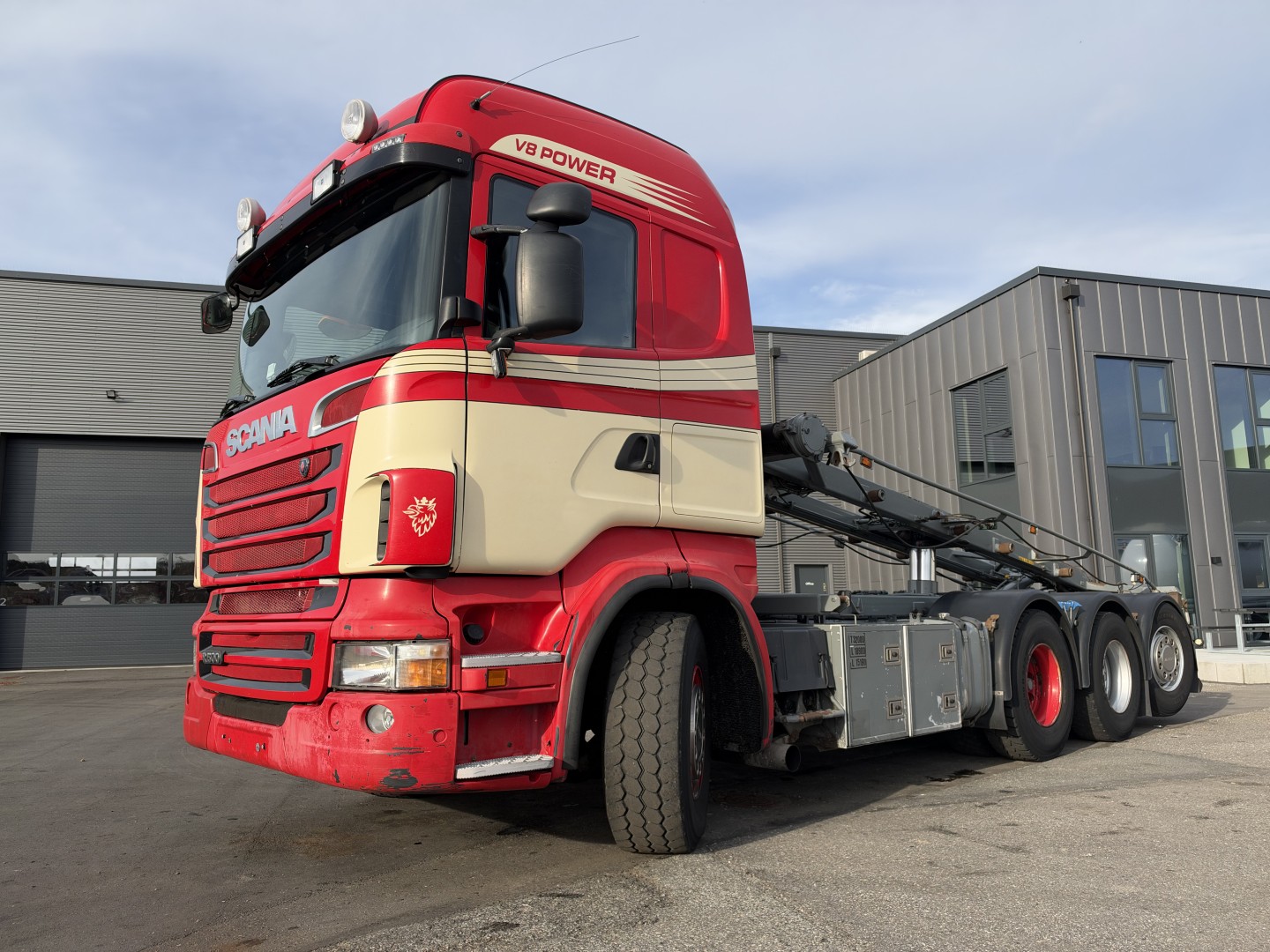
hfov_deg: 71.6
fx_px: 881
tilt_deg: +8.7
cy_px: 476
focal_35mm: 24
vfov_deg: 56.8
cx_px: 635
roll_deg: +1.6
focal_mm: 6.93
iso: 64
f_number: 1.8
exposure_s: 1/2577
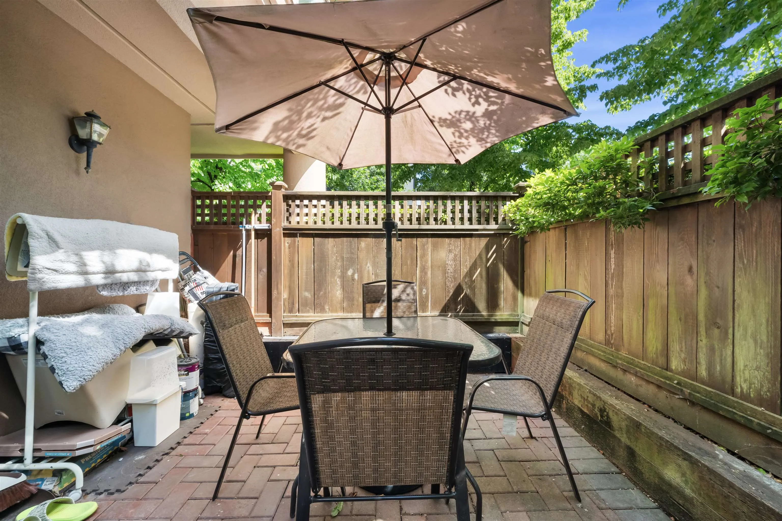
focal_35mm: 14
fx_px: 293
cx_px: 391
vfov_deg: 83.3
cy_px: 260
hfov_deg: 106.3
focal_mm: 9
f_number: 9
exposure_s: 1/5
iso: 250
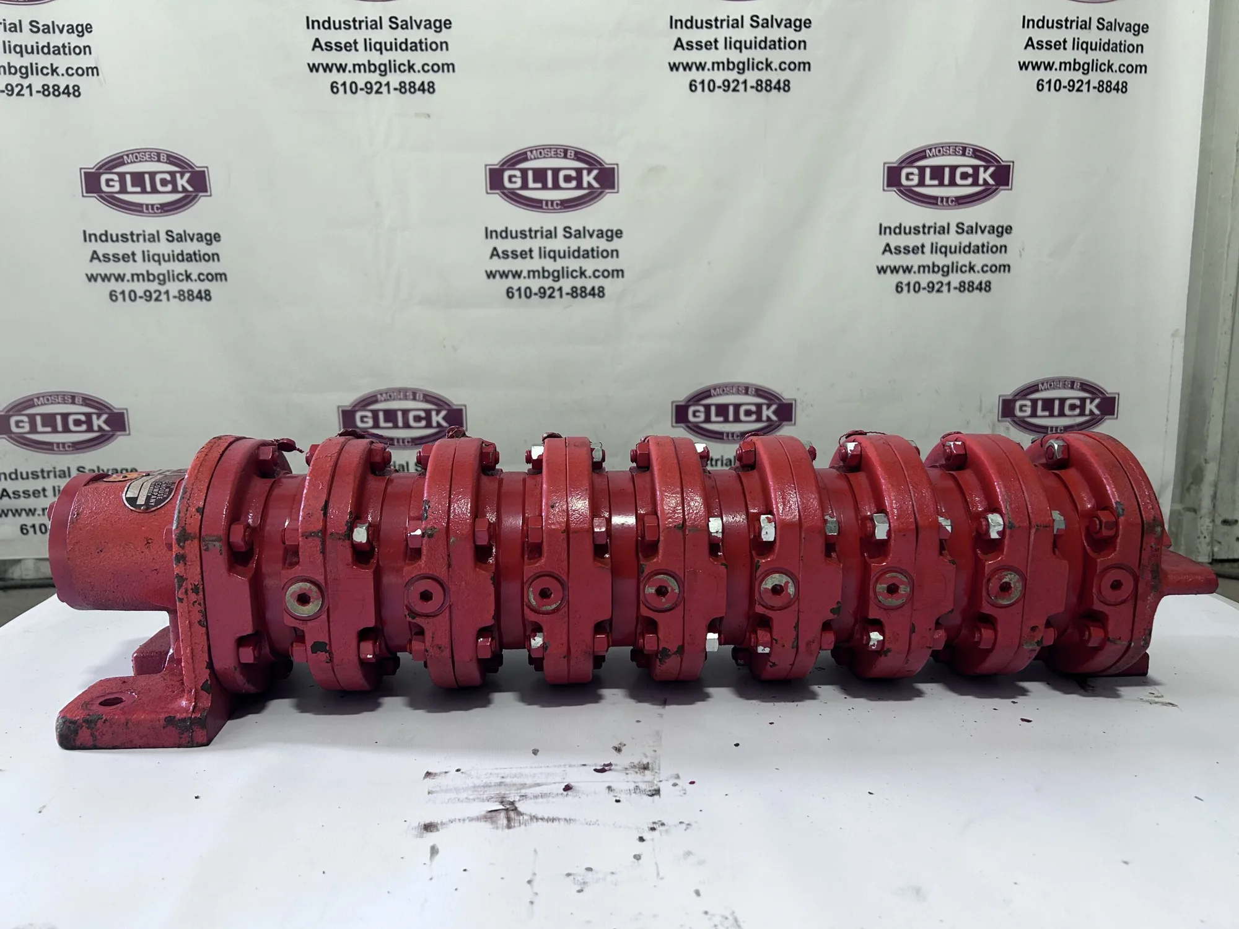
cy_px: 464
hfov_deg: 67.3
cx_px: 620
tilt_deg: -10.3
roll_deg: +0.7
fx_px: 931
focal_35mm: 26
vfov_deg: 53.1
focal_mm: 5.7
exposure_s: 1/60
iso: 64
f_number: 1.5
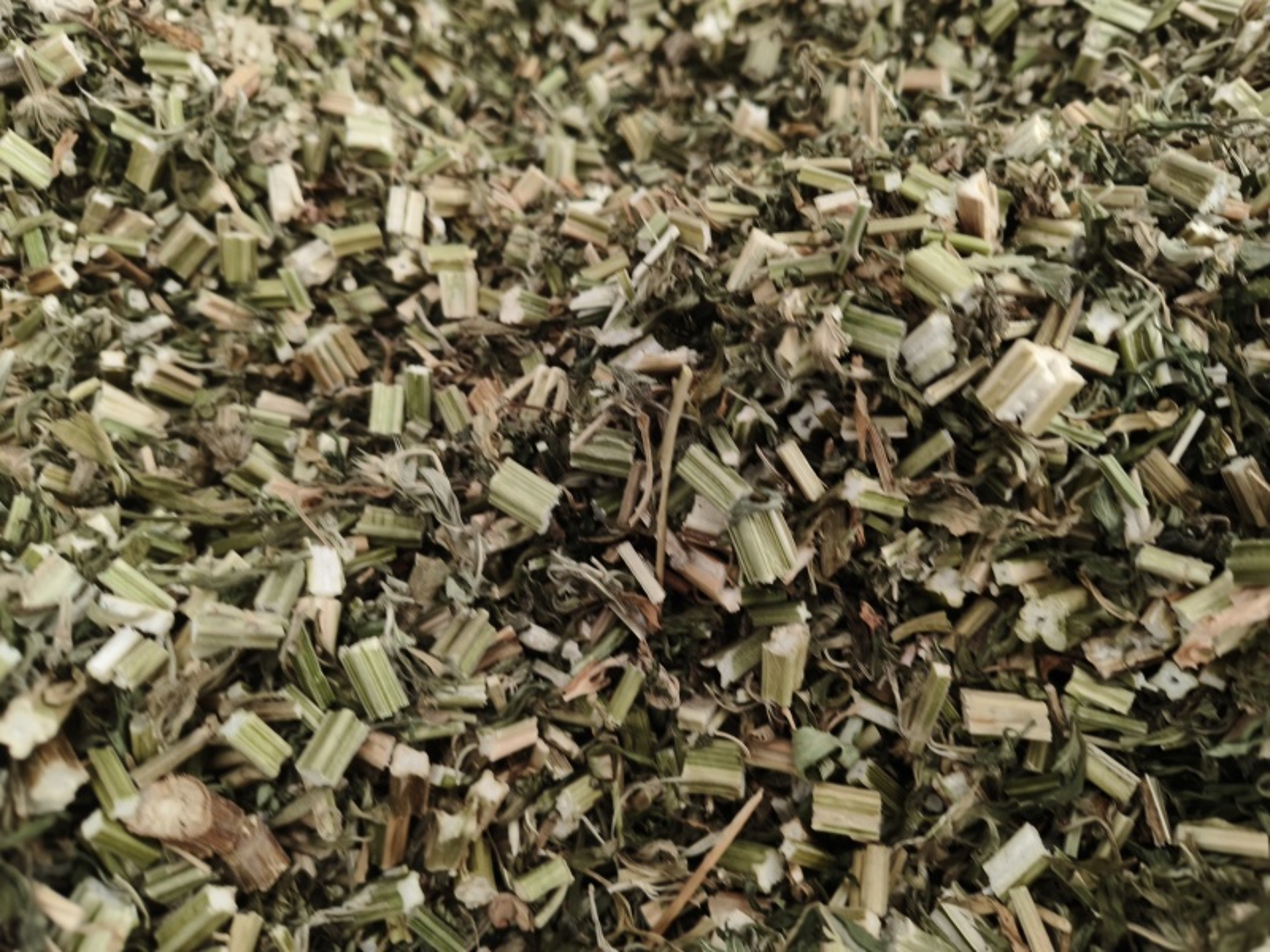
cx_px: 635
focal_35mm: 23
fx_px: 844
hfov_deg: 73.9
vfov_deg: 58.9
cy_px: 476
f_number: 1.88
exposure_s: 1/100
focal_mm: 5.6
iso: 192
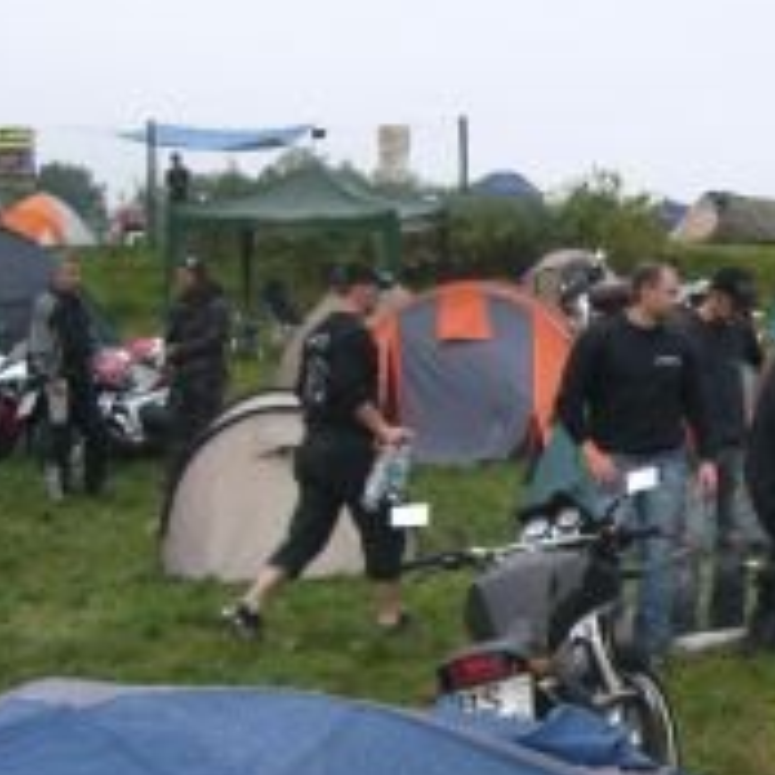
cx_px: 920
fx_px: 2077
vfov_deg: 21.1
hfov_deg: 19.9
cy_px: 408
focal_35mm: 82
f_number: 2.7
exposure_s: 1/125
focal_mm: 6.2
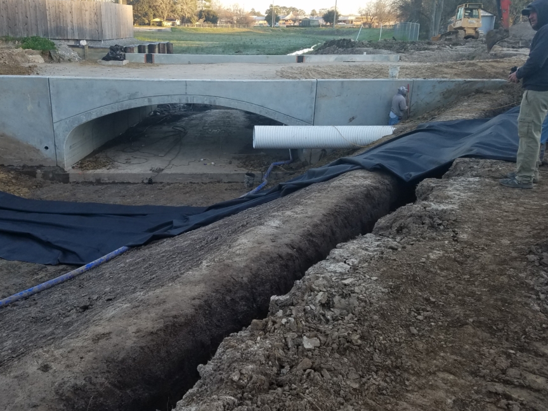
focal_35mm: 31
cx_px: 228
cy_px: 178
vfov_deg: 45.3
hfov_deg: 58.0
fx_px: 491
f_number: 1.7
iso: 50
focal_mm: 4.2
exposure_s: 1/192
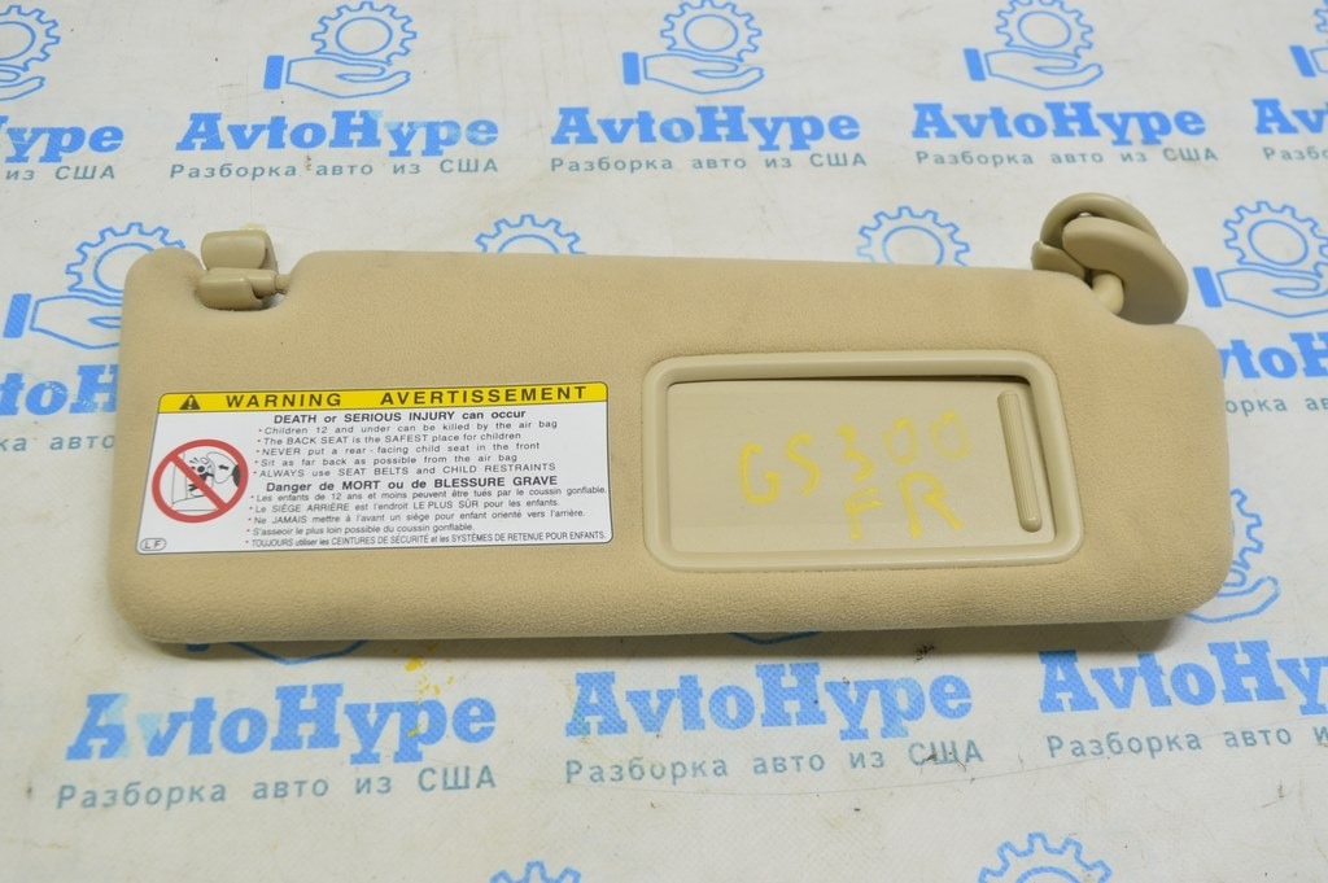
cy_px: 442
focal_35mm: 36
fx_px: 1327
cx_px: 664
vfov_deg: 36.8
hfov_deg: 53.2
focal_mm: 24
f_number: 5.6
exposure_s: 1/20
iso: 400
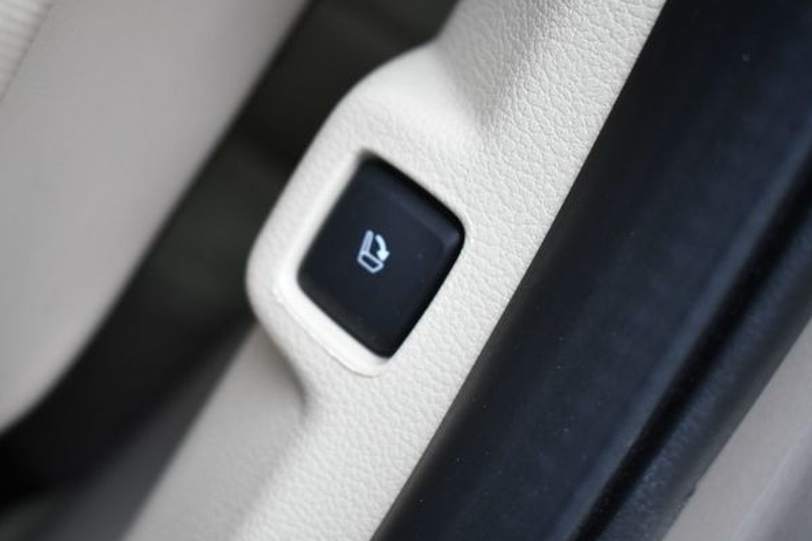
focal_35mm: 55
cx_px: 392
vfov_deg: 24.6
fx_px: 1240
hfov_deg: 36.3
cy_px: 277
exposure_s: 1/200
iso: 800
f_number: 4.5
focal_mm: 34
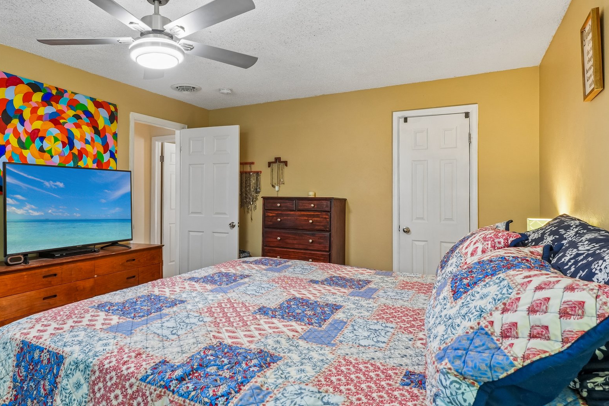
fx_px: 366
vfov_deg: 57.9
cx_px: 251
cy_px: 191
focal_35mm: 22
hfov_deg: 78.8
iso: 500
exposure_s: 1/10
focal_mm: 11
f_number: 8
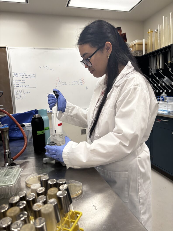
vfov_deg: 67.3
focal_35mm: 26
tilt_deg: -6.3
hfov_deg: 53.1
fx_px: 173
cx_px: 86
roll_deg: +2.2
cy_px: 116
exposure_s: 1/120
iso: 125
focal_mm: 5.96
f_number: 1.6
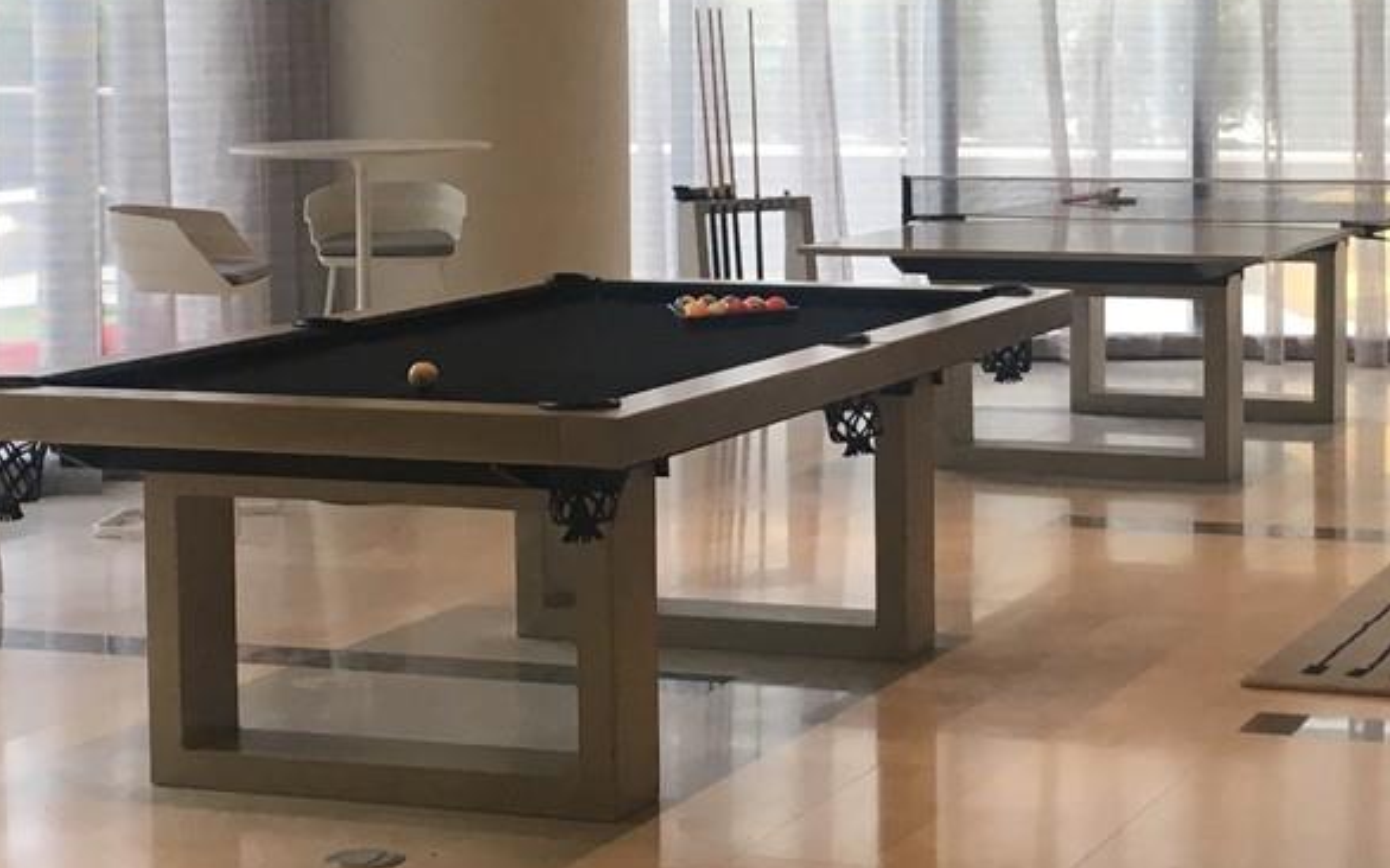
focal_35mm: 84
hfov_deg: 24.4
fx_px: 3181
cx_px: 1013
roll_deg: +1.1
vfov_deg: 15.5
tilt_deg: -4.3
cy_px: 251
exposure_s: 1/30
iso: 32
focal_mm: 4.15
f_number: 2.2
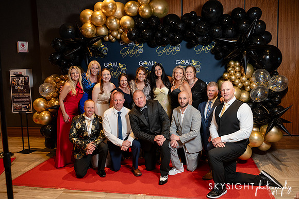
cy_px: 100
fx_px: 241
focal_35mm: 29
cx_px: 150
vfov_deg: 45.0
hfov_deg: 63.7
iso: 1600
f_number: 3.2
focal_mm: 28
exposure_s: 1/200
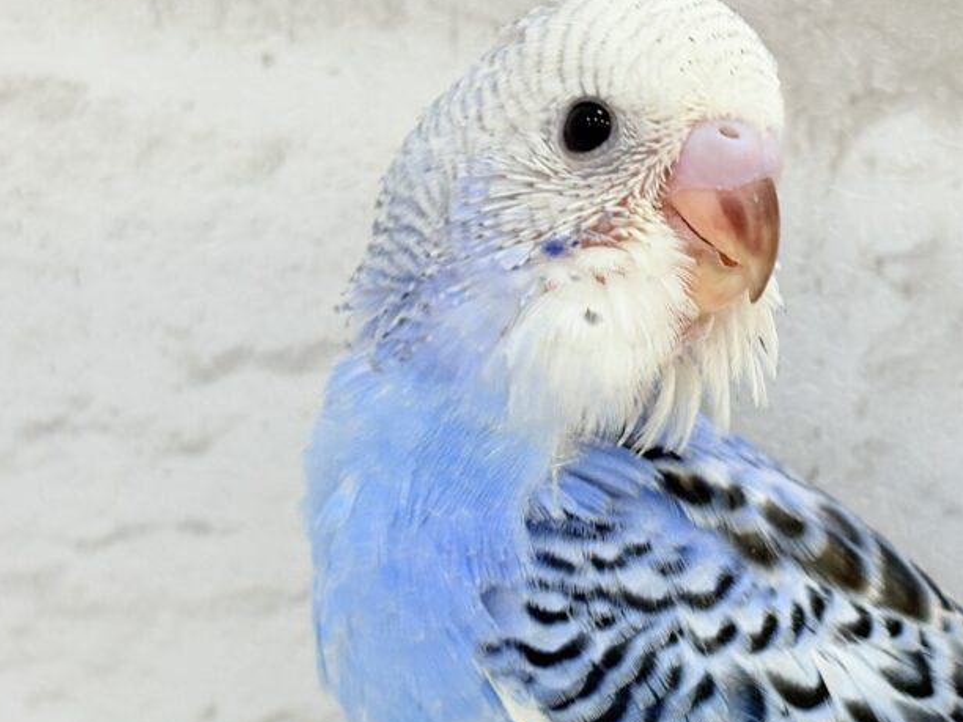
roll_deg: -1.4
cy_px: 395
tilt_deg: -6.2
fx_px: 2838
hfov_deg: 19.0
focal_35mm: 102
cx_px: 804
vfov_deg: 14.5
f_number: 1.6
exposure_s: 1/100
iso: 80
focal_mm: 5.96
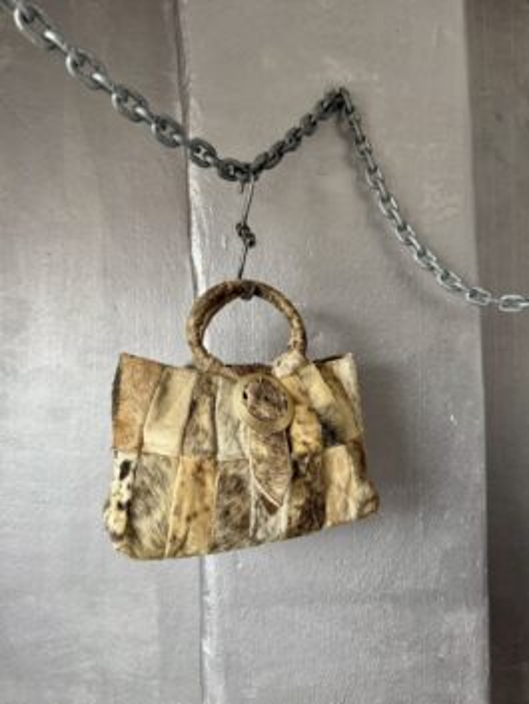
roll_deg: -0.8
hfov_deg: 56.8
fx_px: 489
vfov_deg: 71.6
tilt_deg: +0.6
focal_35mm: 24
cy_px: 352
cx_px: 264
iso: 200
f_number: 1.78
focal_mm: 6.76
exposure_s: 1/94
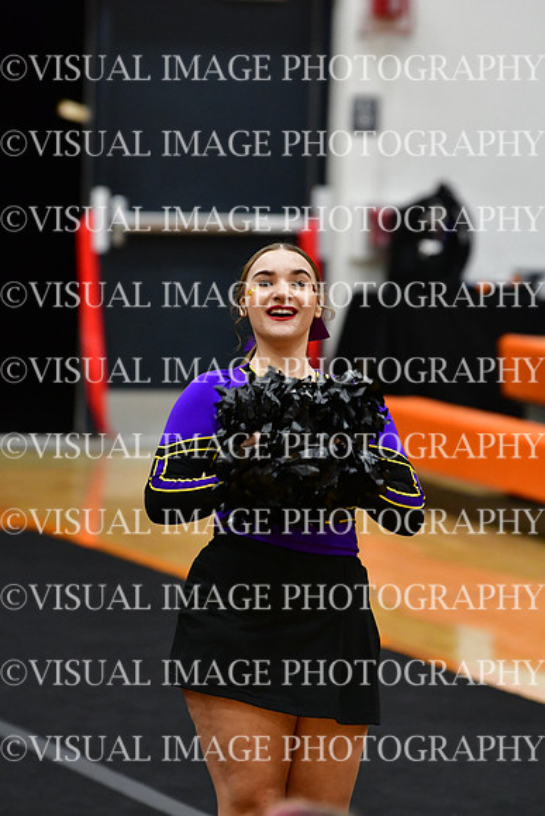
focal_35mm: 300
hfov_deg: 4.6
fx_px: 6808
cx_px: 272
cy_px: 408
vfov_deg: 6.9
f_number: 4
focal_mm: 200
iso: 4000
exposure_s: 1/500
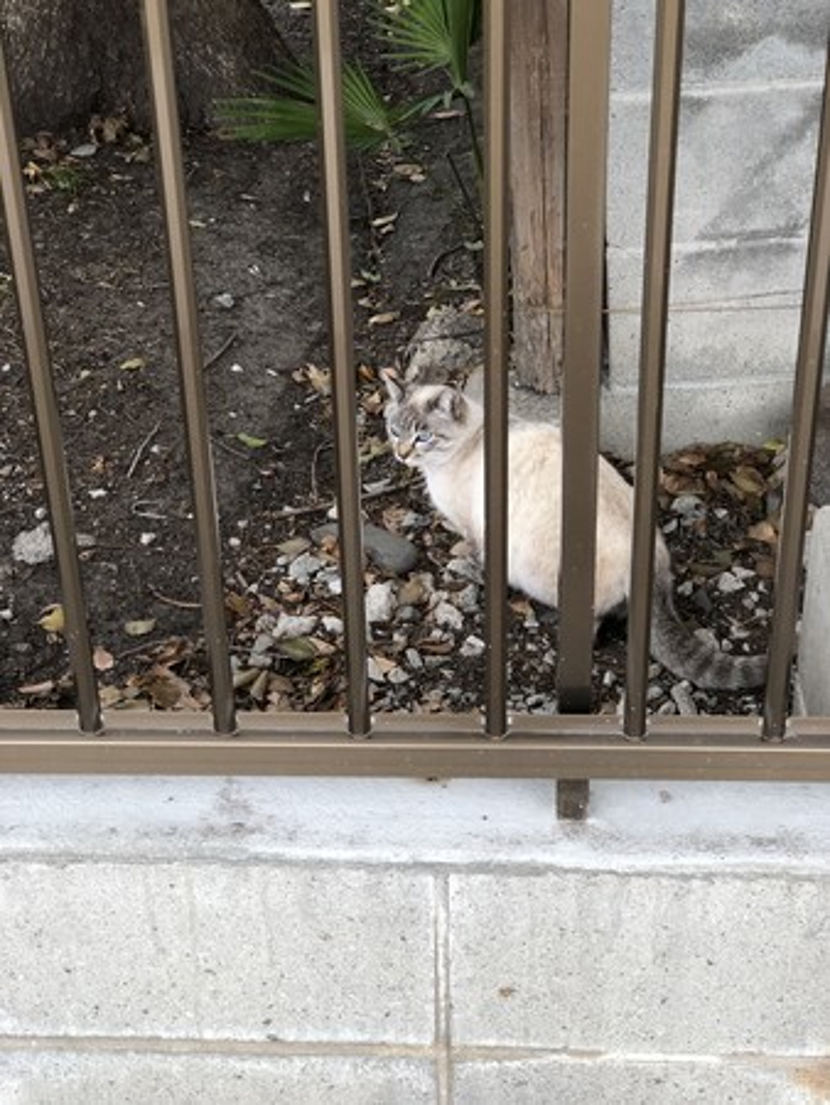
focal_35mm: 57
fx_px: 1821
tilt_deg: -31.7
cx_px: 415
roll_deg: +1.4
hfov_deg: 25.7
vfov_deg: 33.8
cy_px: 552
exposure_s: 1/30
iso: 20
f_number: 2.8
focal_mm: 6.6
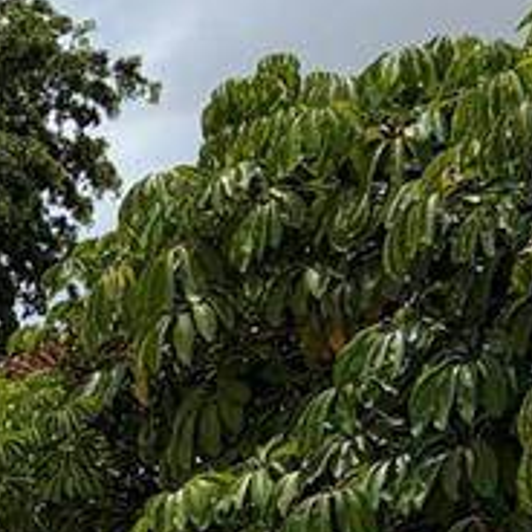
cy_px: 1104
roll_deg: +2.2
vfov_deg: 10.6
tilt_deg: -1.4
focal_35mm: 150
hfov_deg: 10.5
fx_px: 2608
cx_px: -587
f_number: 1.6
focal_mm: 5.96
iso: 50
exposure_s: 1/7813
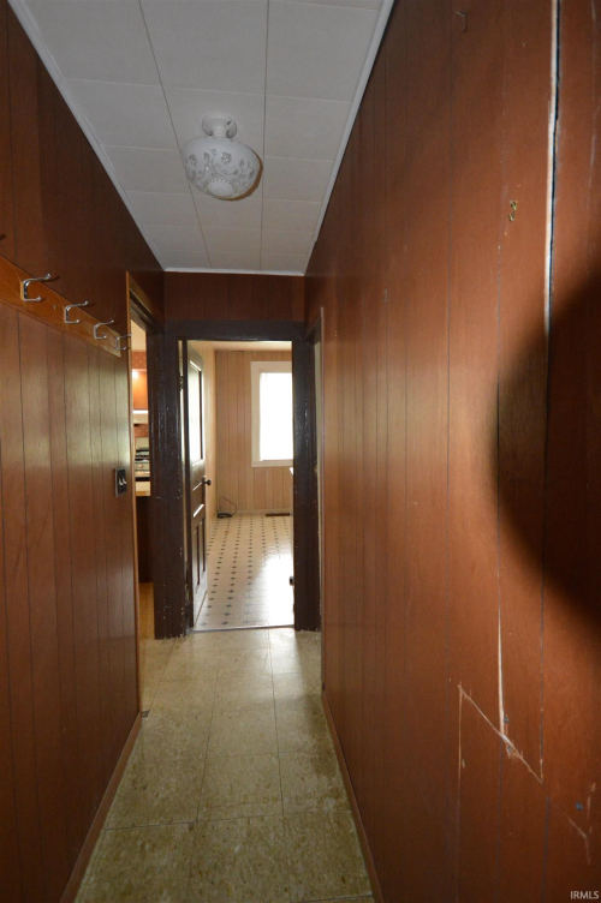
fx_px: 452
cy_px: 452
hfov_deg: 67.3
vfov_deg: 90.1
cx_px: 300
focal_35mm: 18
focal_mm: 12
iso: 2800
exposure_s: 1/60
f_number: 4.5
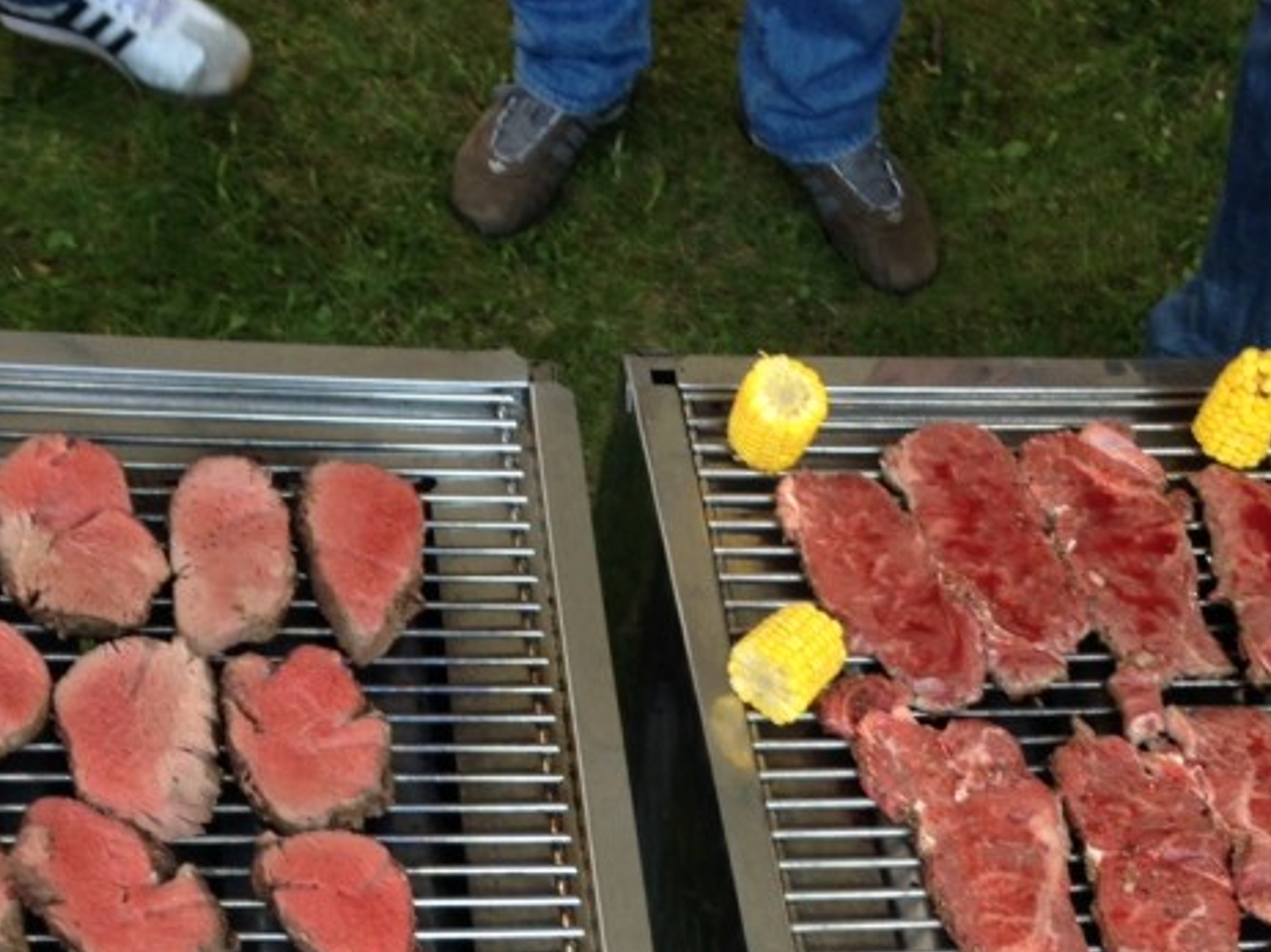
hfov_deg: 26.7
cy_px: 947
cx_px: 549
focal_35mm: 73
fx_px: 2680
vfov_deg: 19.6
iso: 64
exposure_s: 1/60
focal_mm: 4.13
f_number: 2.4
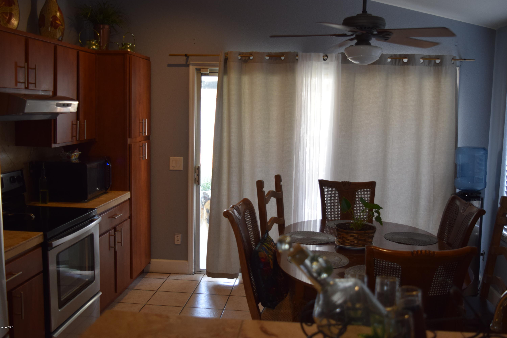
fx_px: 507
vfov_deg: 36.9
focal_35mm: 36
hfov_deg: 53.1
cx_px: 254
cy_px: 169
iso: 450
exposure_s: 1/60
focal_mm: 24
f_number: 4
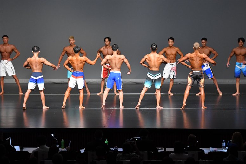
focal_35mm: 147
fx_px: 1004
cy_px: 82
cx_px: 123
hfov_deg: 14.0
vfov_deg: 9.3
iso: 4000
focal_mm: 98
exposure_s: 1/400
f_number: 5.6
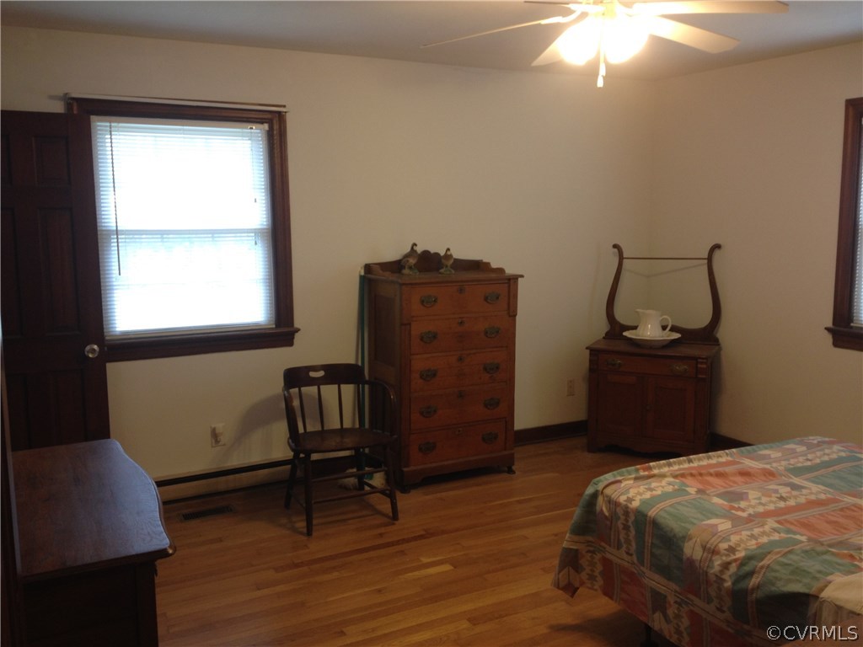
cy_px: 324
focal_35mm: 35
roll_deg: -0.5
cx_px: 432
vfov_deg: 40.7
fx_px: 873
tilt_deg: -8.7
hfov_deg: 52.6
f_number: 2.4
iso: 64
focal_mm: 4.28
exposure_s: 1/20
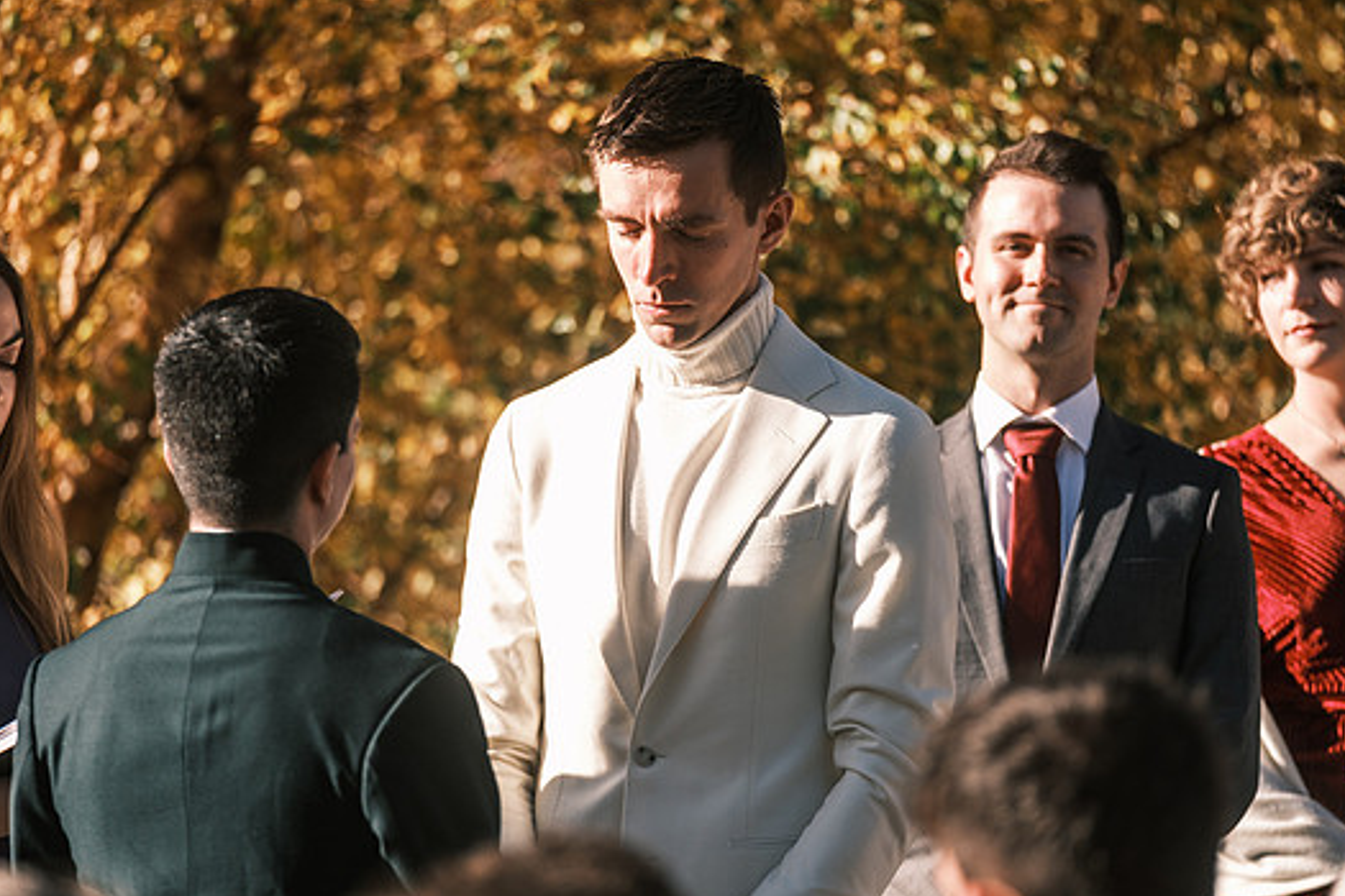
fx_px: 8667
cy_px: 442
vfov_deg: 5.9
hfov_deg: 8.9
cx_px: 712
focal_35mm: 232
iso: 200
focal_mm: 140
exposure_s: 1/1250
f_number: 2.8
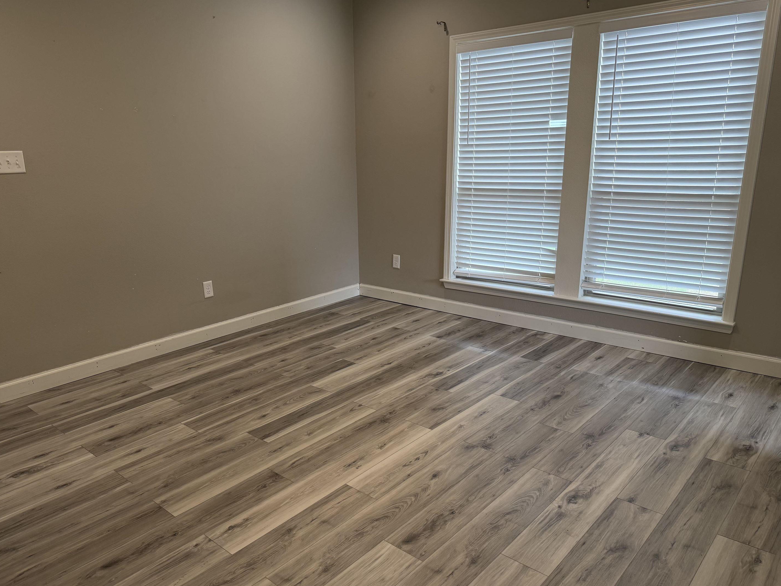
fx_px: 587
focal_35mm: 26
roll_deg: +1.3
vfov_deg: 53.0
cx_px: 363
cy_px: 312
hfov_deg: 67.2
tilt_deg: -14.7
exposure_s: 1/120
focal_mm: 6.76
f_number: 1.78
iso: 125
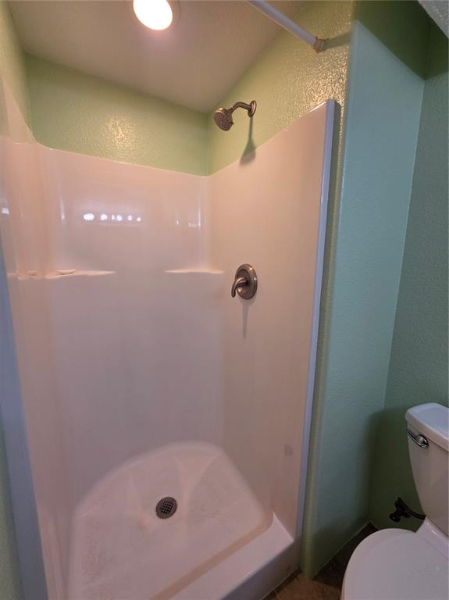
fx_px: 225
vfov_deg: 106.2
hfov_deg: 89.9
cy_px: 300
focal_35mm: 13
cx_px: 224
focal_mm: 2.2
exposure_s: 1/120
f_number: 1.9
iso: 100
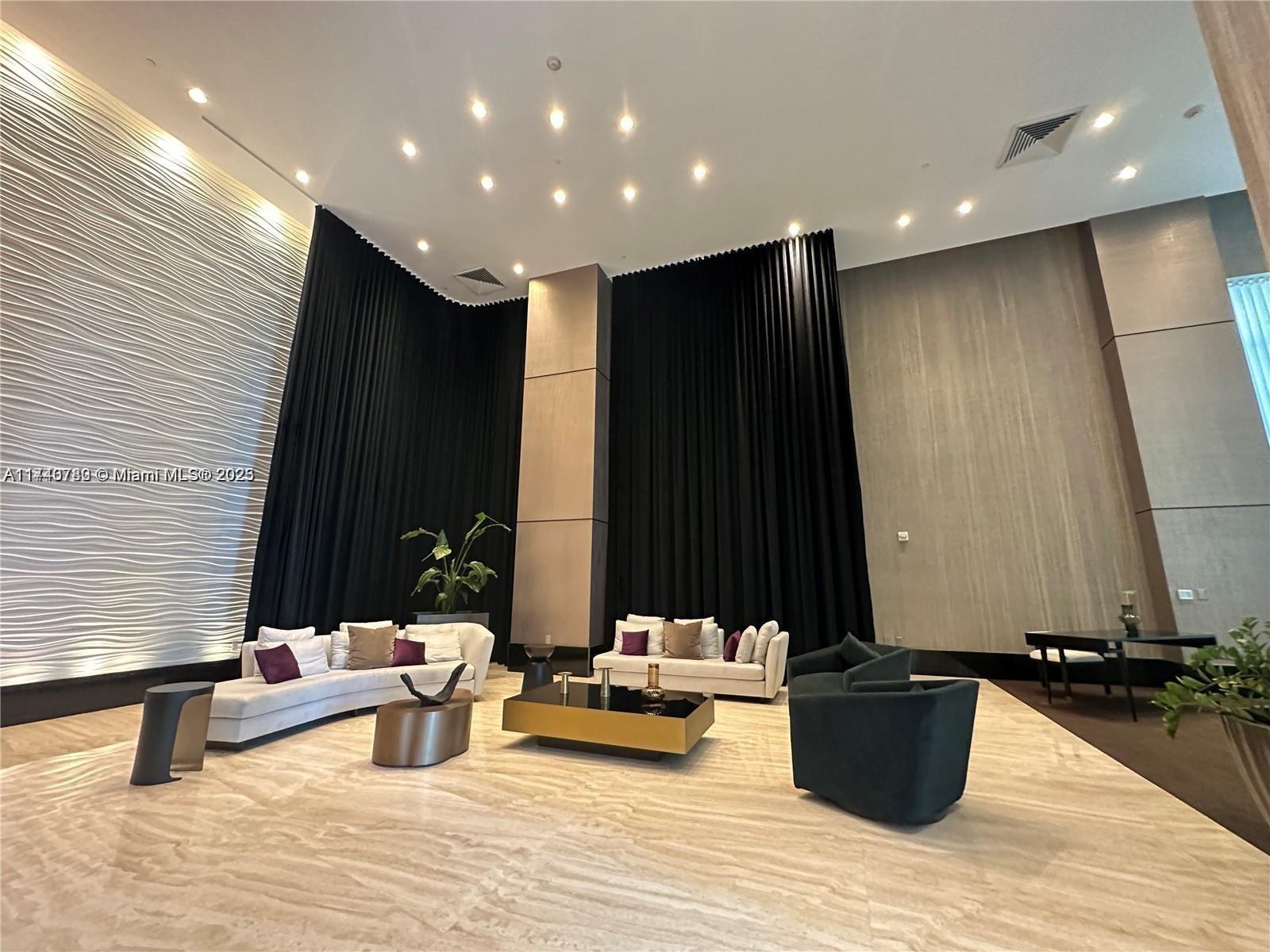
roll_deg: -0.1
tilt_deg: +12.1
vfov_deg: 85.7
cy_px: 476
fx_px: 514
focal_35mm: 14
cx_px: 635
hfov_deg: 102.1
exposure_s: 1/60
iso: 800
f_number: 2.2
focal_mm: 2.22
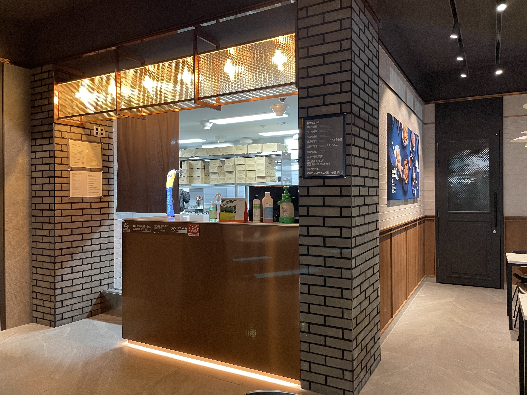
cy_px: 198
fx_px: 396
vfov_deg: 53.1
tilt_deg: -0.5
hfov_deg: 67.3
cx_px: 264
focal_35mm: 26
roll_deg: +0.4
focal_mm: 4.2
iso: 250
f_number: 1.6
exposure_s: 1/60
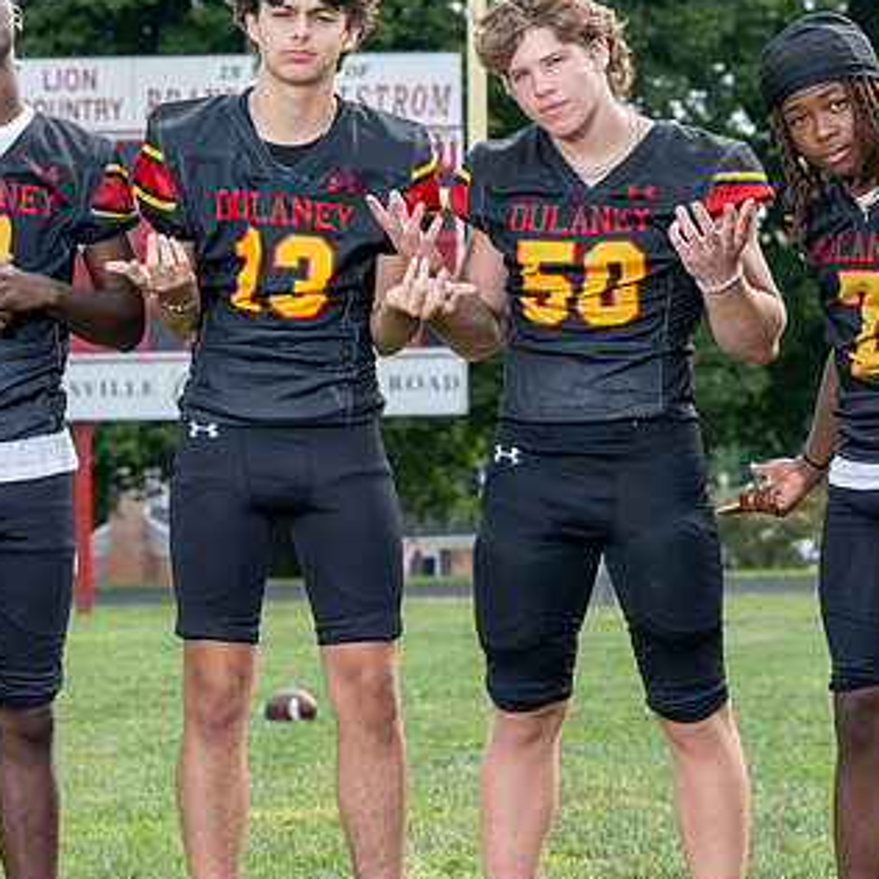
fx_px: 4999
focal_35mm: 174
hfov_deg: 10.0
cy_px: 366
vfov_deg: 10.0
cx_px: 455
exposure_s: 1/160
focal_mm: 76
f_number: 5.6
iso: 100
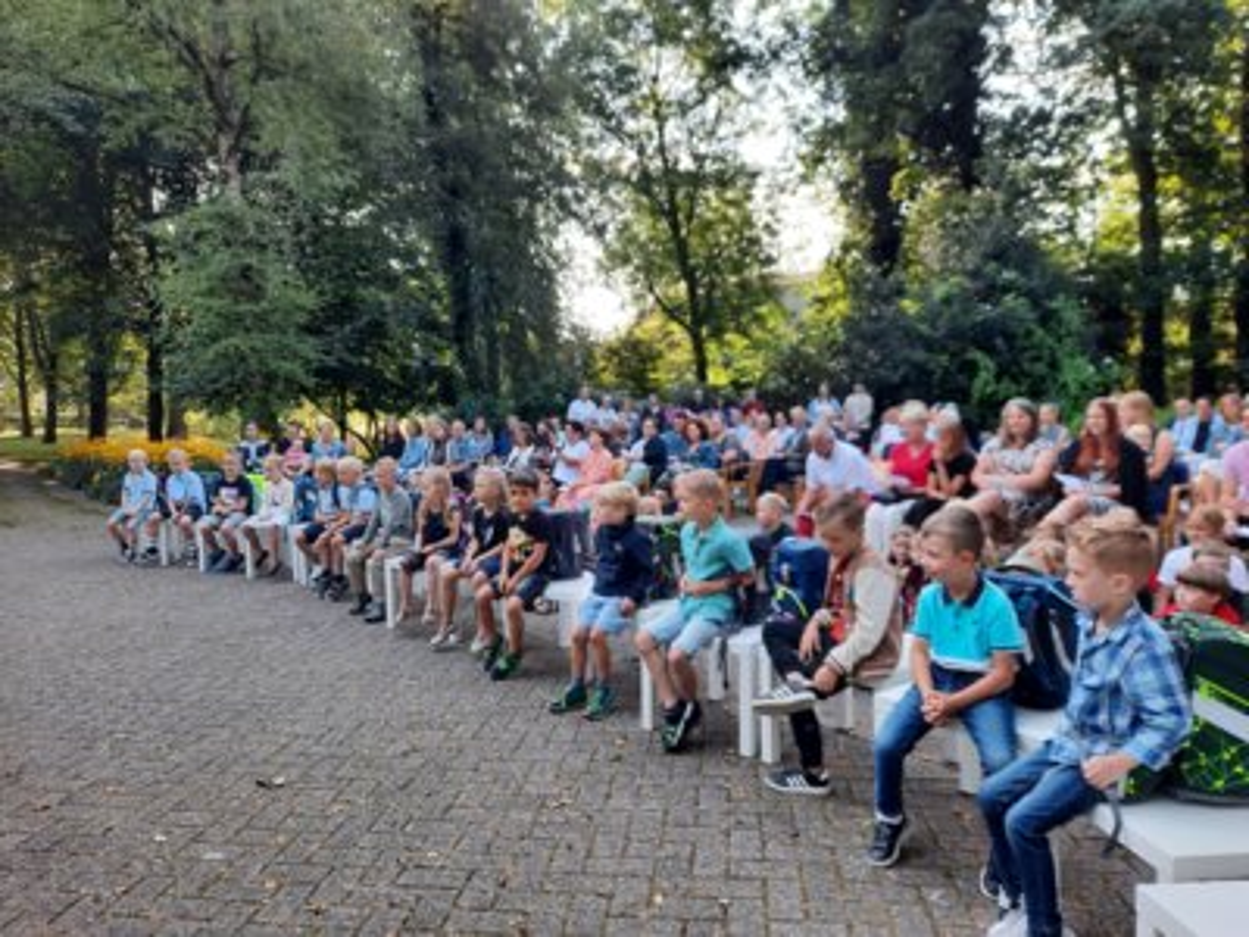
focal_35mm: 25
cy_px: 468
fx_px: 902
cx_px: 624
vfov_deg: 54.9
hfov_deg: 69.4
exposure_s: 1/100
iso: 50
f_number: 2
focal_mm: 4.6
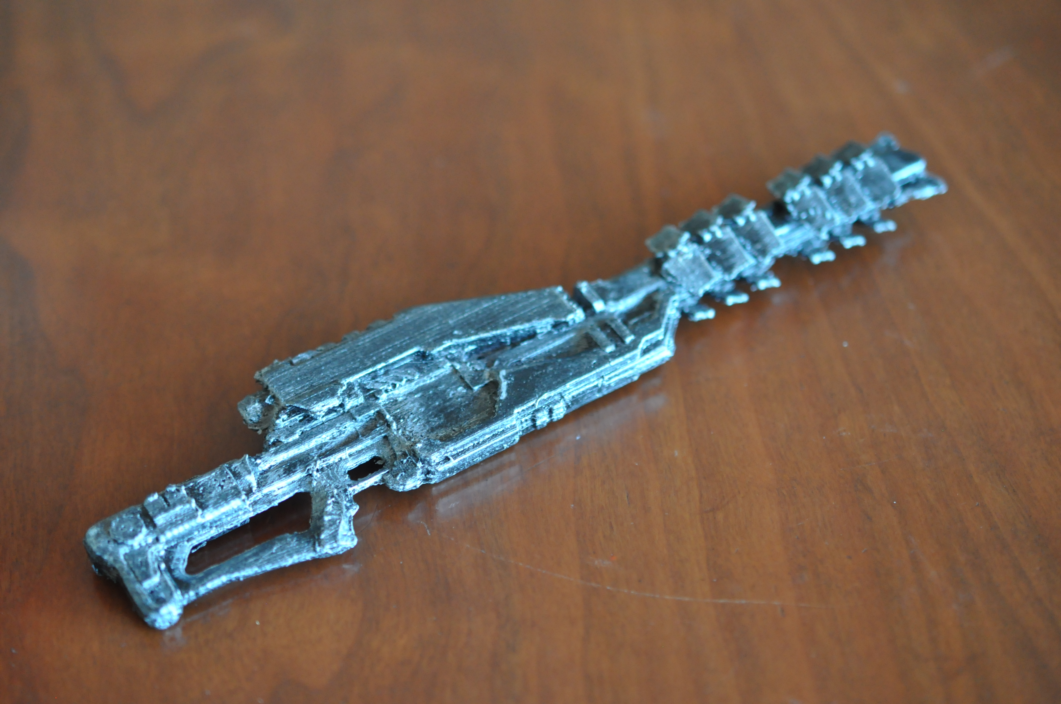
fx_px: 1766
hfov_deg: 33.4
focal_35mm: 60
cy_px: 352
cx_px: 530
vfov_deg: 22.6
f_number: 3
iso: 1250
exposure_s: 1/40
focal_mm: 40
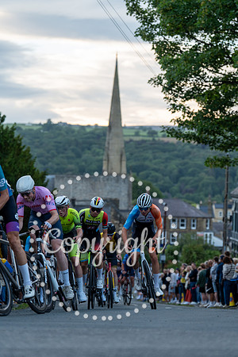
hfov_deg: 13.2
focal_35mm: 104
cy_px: 178
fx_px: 1031
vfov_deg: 19.6
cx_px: 119
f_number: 3.2
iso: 800
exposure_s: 1/640
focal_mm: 104
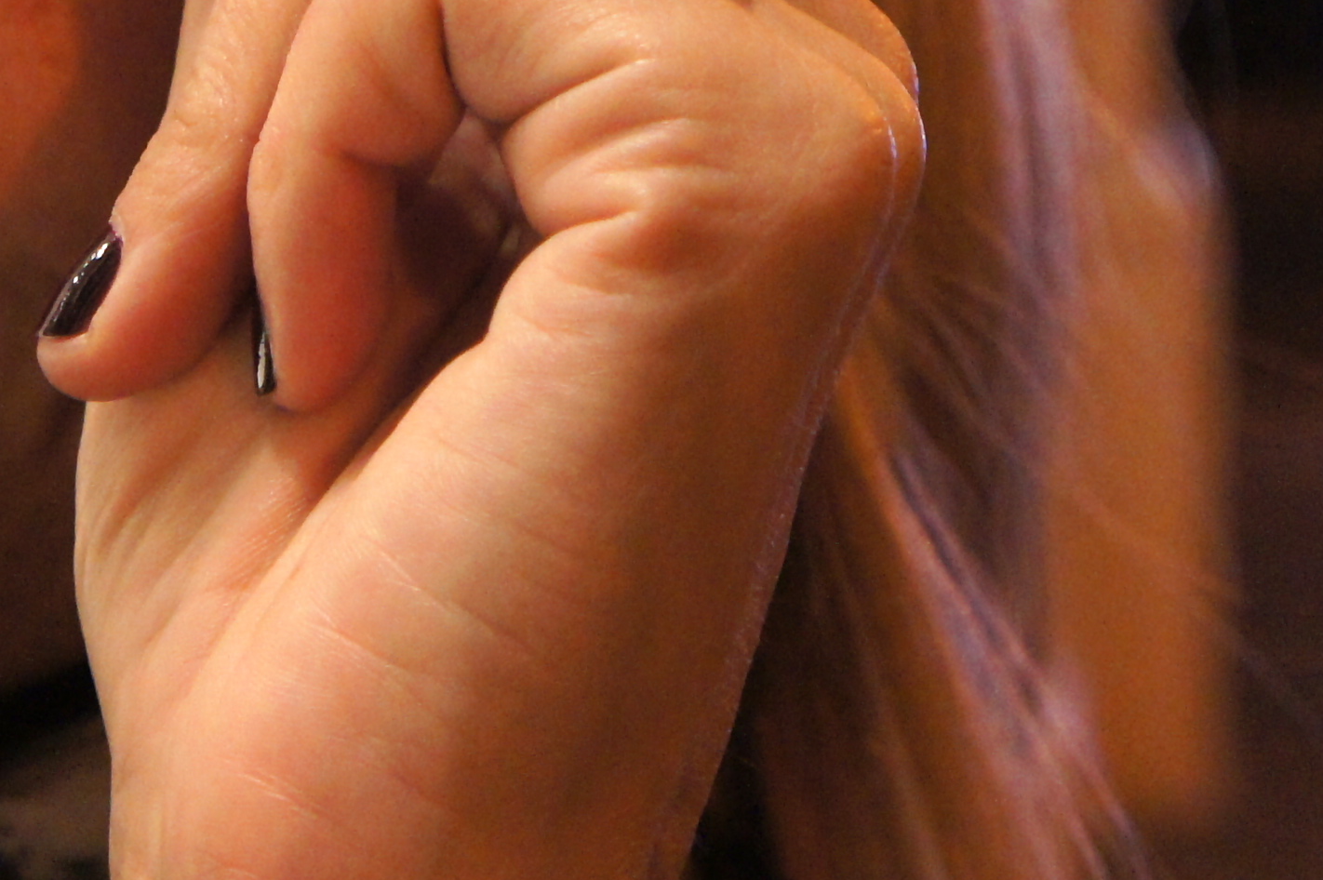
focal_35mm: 155
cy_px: -195
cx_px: 558
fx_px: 5692
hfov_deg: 13.3
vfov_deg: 8.7
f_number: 4.5
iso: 1600
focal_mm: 32
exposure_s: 1/40
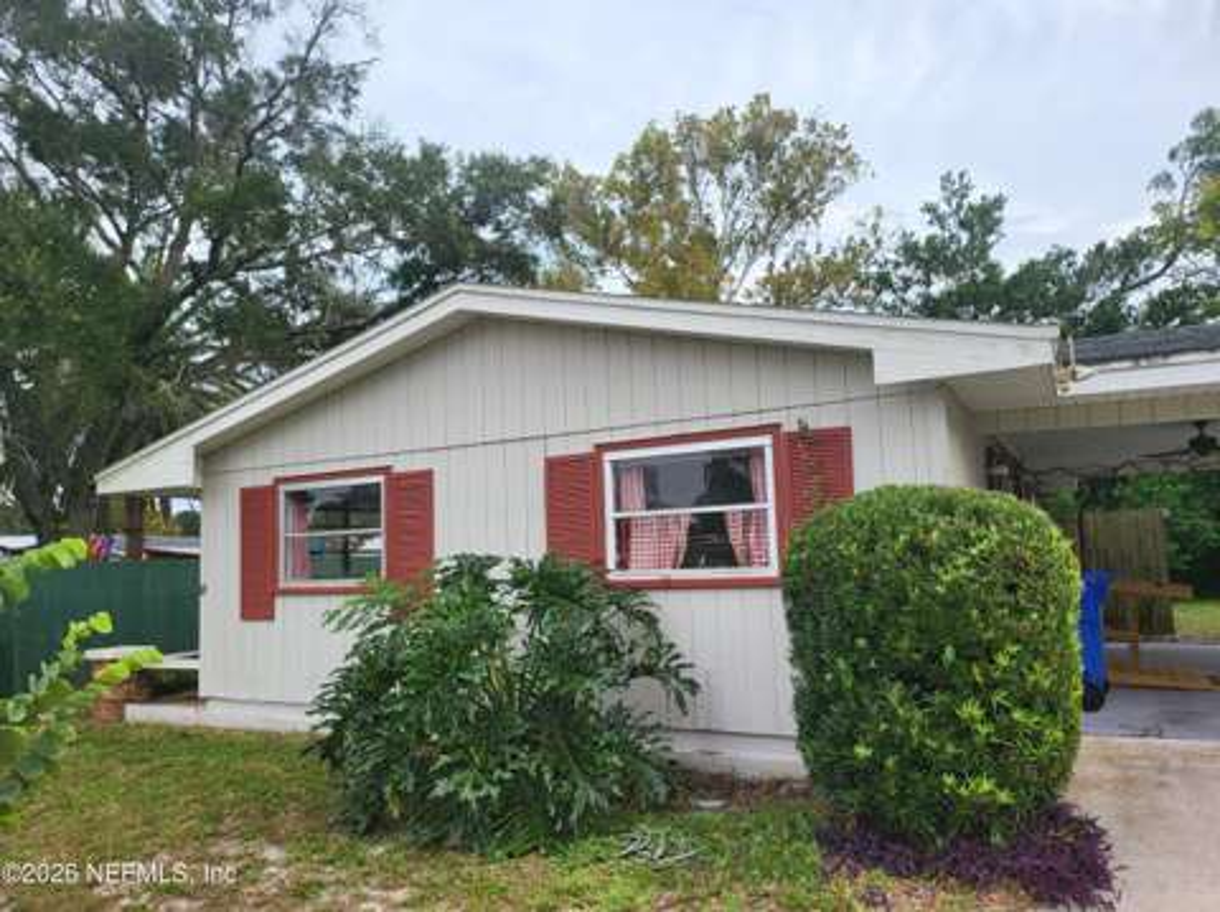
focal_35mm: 24
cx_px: 610
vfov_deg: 56.7
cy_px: 456
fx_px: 845
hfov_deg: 71.7
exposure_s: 1/682
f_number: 1.8
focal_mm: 5
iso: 40
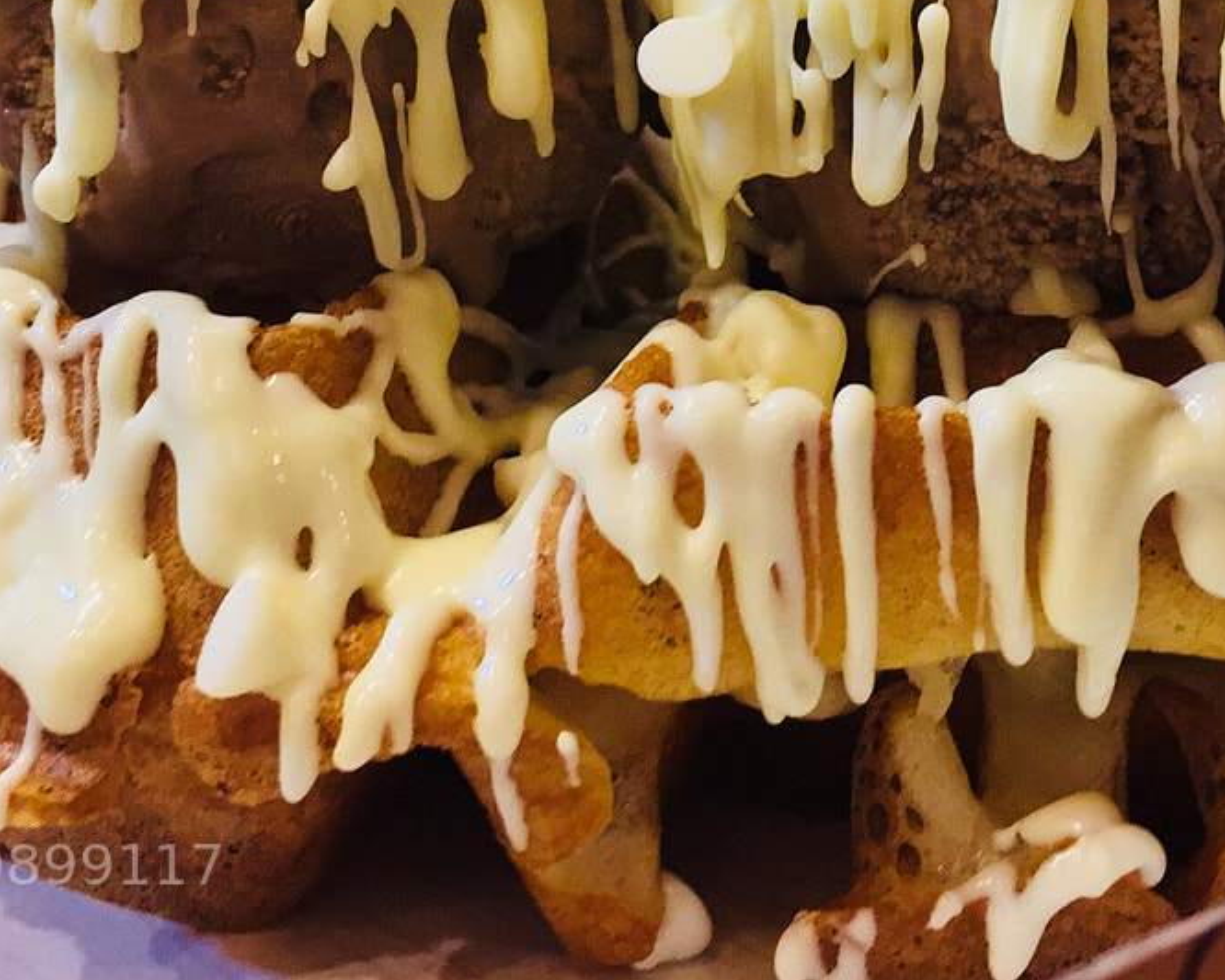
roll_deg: -1.7
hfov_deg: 27.8
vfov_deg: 21.4
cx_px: 732
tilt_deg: -5.7
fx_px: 2466
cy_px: -94
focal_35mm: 68
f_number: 2.2
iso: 160
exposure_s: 1/33
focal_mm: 4.15
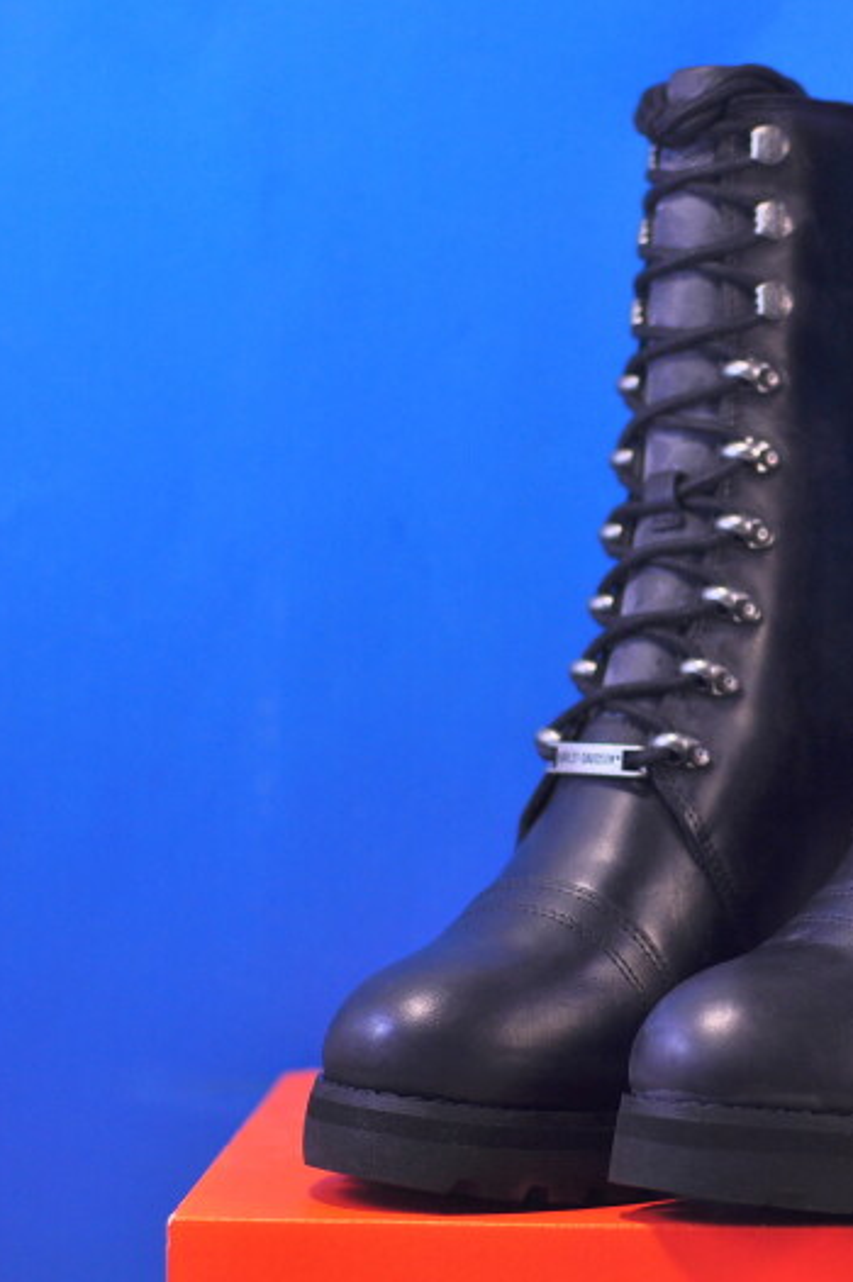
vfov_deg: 18.0
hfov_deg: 11.9
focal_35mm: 114
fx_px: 4057
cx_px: 870
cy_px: 642
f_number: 2.2
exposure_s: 1/320
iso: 250
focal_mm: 50
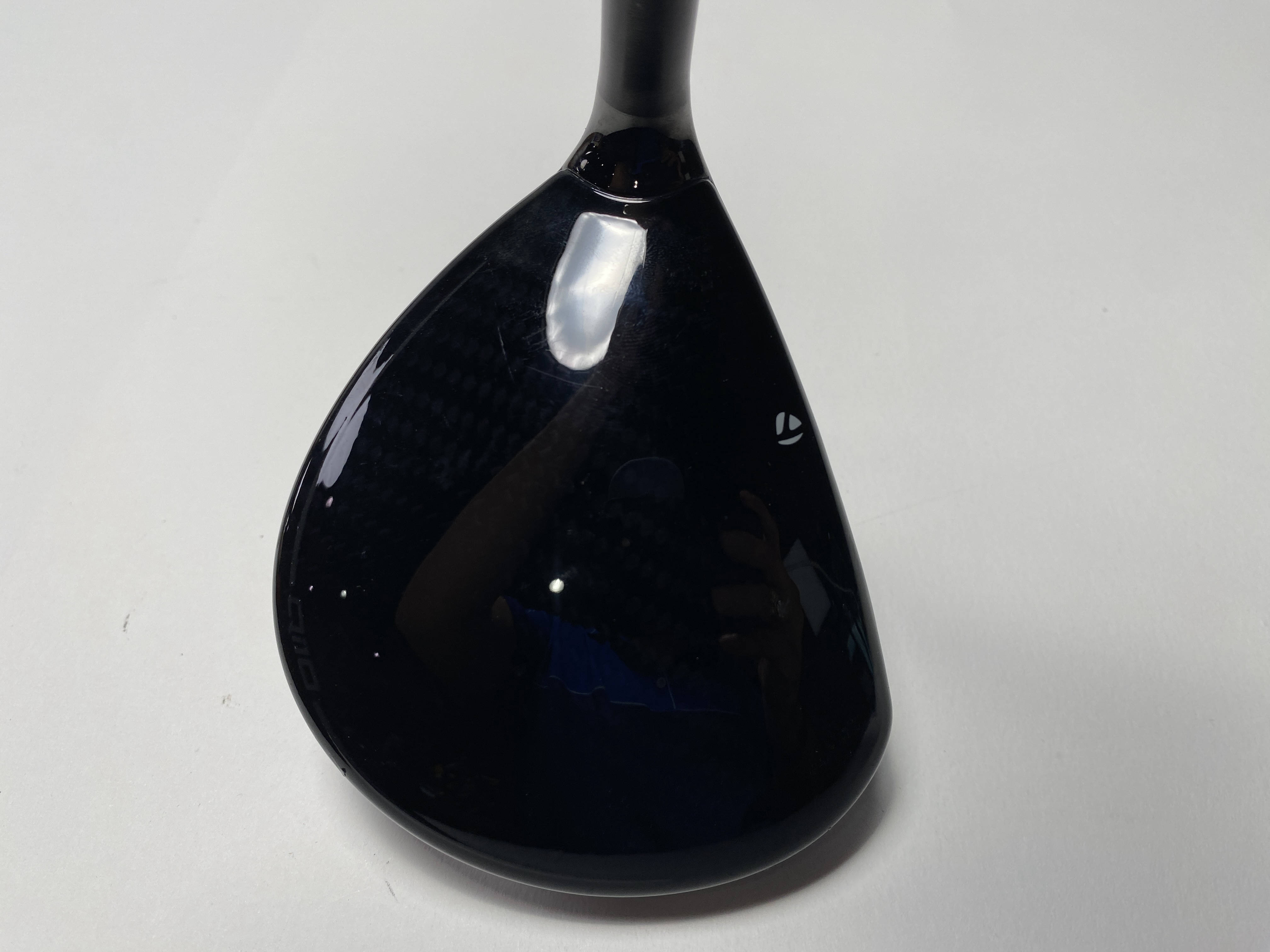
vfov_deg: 53.1
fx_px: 954
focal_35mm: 26
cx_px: 635
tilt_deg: -54.3
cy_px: 476
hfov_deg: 67.3
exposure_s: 1/377
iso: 32
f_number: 1.8
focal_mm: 4.25
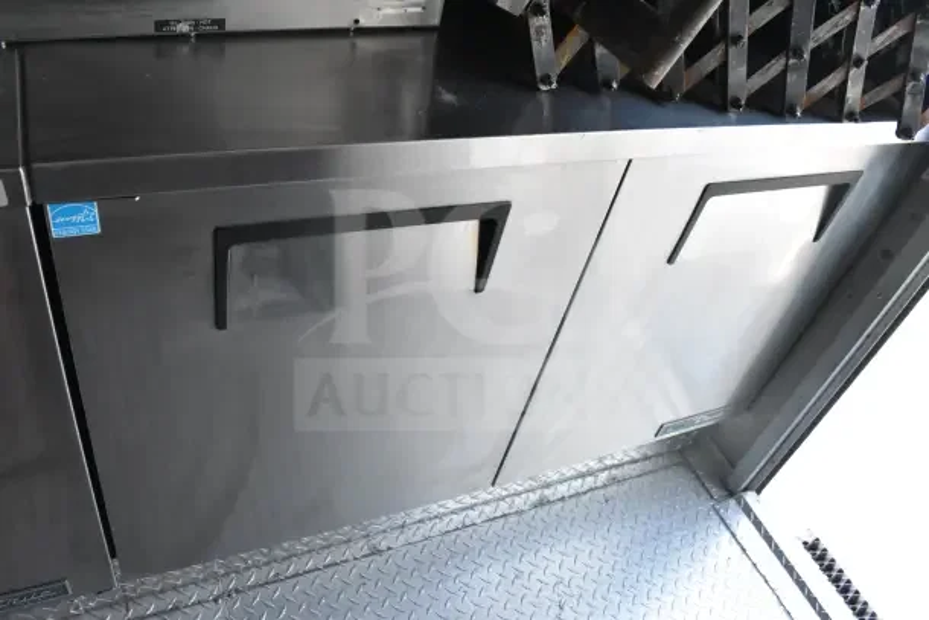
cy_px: 310
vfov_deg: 43.6
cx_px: 464
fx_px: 774
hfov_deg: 61.9
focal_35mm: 30
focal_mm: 20
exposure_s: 1/400
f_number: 10
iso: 6400
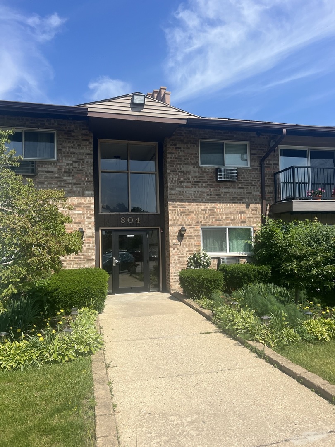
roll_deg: +2.1
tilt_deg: +6.4
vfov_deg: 67.3
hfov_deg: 53.1
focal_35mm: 26
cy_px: 224
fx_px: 335
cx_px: 168
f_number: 1.5
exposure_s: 1/4831
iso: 50
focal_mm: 5.7
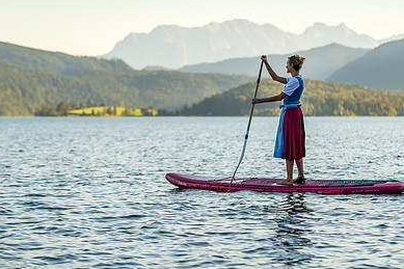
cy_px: 81
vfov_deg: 10.5
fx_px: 1458
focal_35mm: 130
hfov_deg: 15.8
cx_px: 224
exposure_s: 1/1000
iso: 100
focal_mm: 86
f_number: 2.8
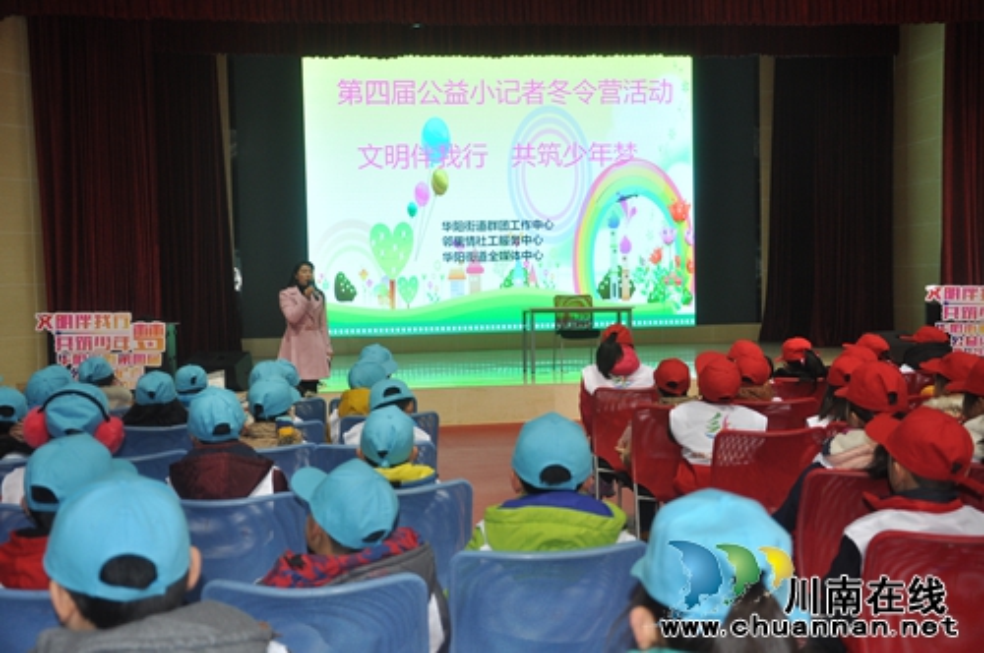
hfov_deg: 46.5
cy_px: 326
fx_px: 1146
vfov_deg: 31.8
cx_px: 492
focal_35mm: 42
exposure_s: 1/60
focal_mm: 28
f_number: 4
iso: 400
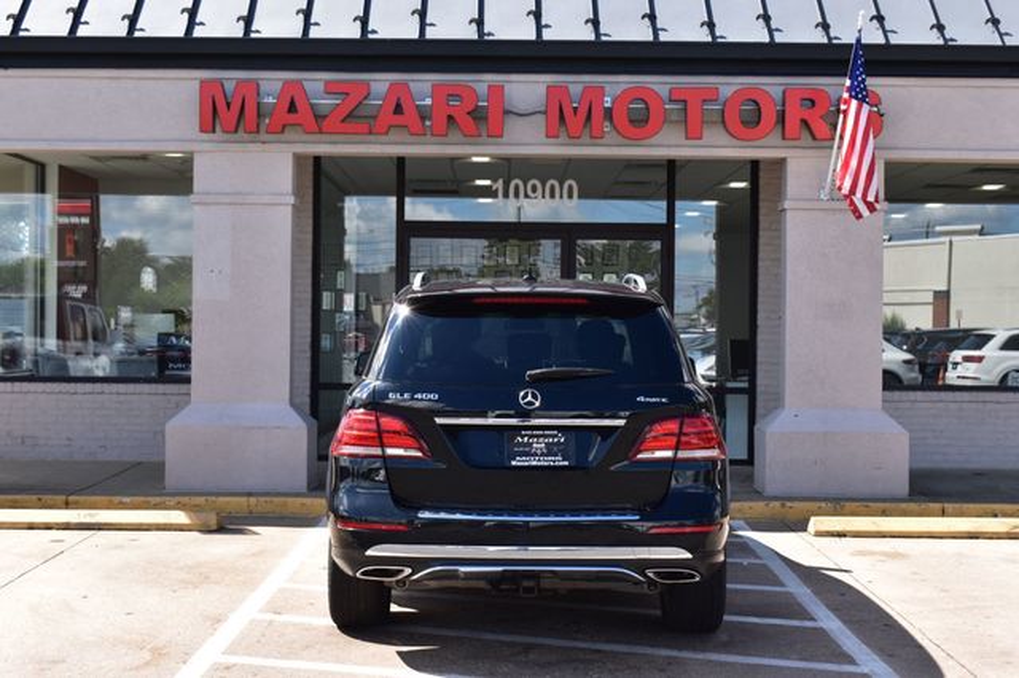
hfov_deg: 37.9
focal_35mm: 52
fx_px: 1485
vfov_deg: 25.7
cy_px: 339
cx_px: 510
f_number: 10
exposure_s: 1/320
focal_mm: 35
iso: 400
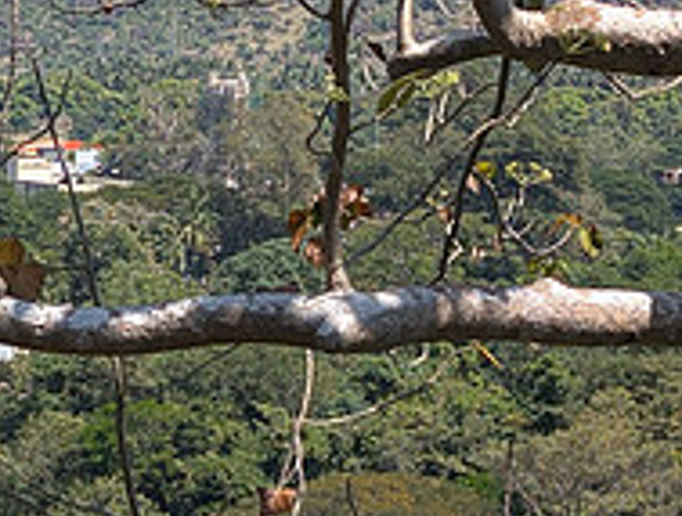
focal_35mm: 150
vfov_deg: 9.9
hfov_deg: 12.9
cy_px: 464
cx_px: -54
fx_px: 2965
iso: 19
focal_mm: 6.9
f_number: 1.68
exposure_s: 1/712
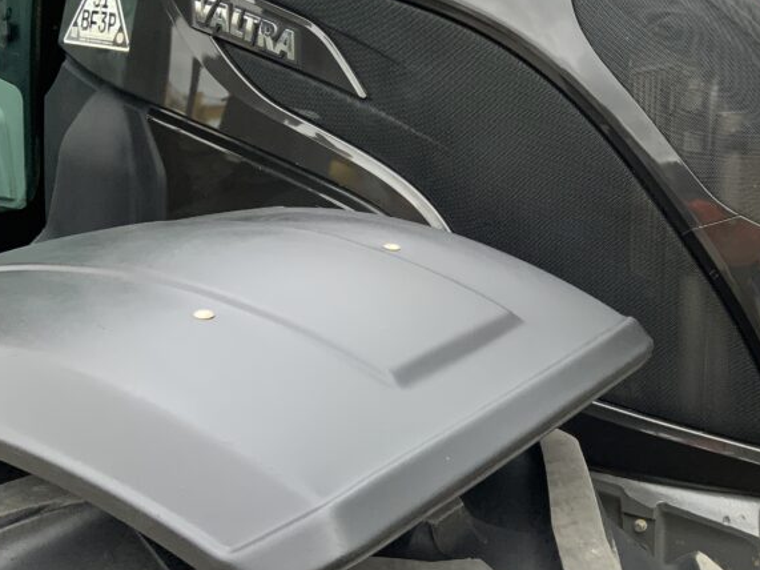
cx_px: 603
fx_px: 1141
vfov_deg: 27.7
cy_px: 156
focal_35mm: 52
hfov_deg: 35.7
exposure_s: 1/365
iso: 16
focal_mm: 3
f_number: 1.8
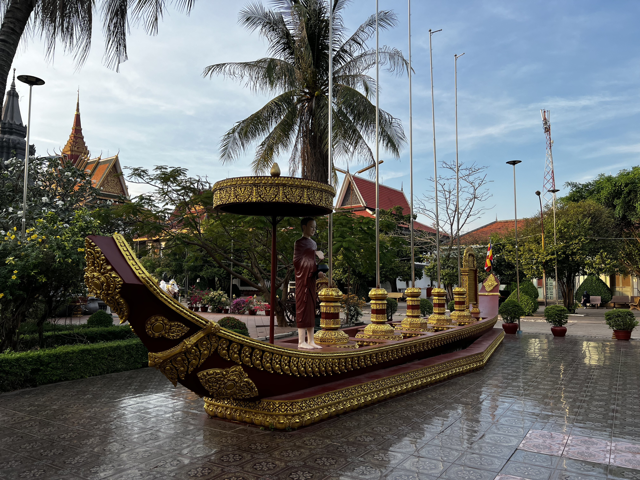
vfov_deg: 53.1
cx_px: 320
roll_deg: -0.6
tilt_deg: +4.9
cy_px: 240
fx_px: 481
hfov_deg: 67.3
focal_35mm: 26
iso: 50
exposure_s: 1/1238
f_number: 1.5
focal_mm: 5.7
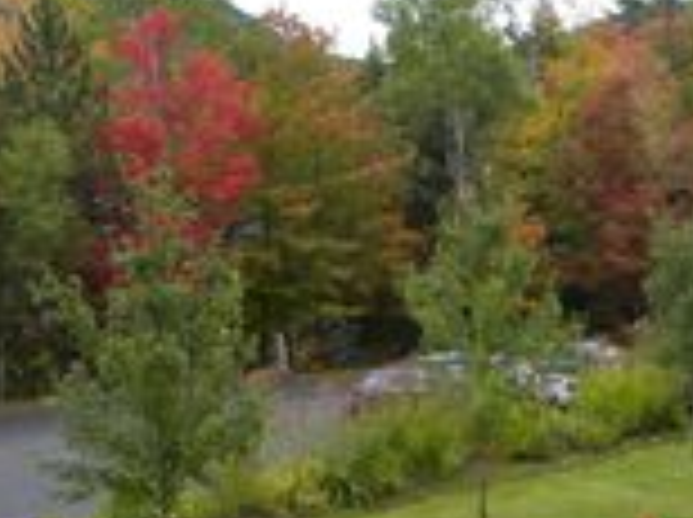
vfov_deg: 16.1
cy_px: 421
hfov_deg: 20.4
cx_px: 788
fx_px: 1819
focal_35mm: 91
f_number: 3.5
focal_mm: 5
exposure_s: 1/130
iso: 80
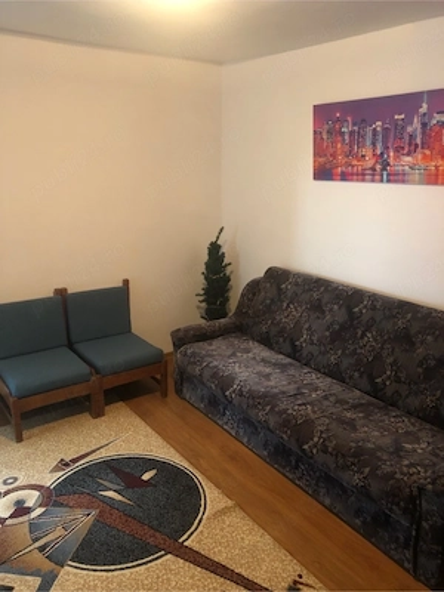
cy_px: 296
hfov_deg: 49.7
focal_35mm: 28
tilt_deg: -16.0
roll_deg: -1.1
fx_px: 479
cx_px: 222
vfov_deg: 63.4
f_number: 1.8
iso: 100
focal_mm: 3.99
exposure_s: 1/4
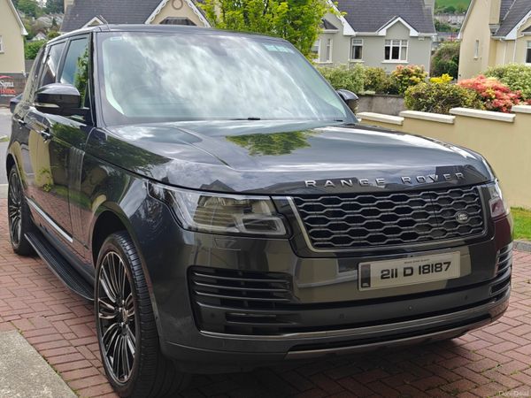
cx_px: 266
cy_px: 199
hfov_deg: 71.6
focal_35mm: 24
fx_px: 368
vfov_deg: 56.8
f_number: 1.7
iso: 64
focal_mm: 6.06
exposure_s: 1/301
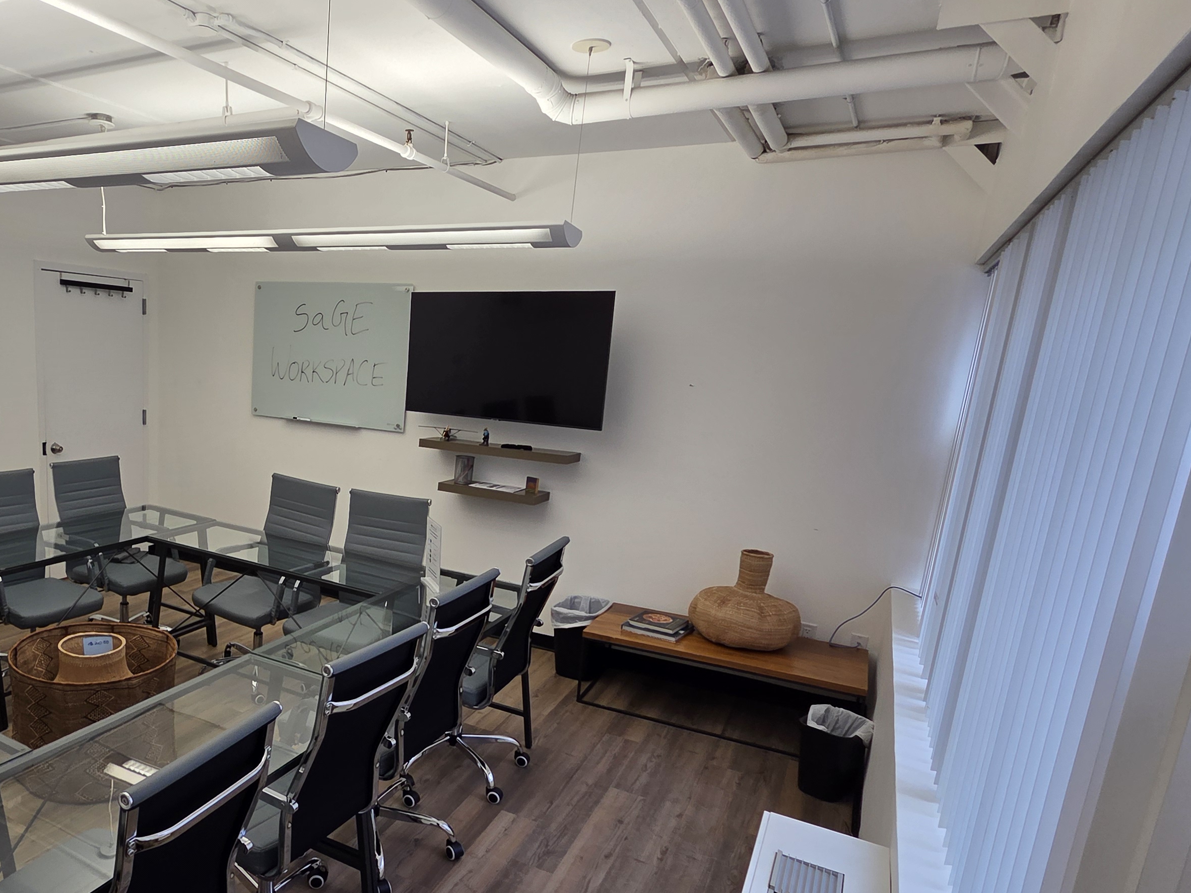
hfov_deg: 71.6
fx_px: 757
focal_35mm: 22
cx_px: 311
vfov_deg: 60.7
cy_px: 525
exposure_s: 1/120
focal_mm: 2.2
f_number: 2.2
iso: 50
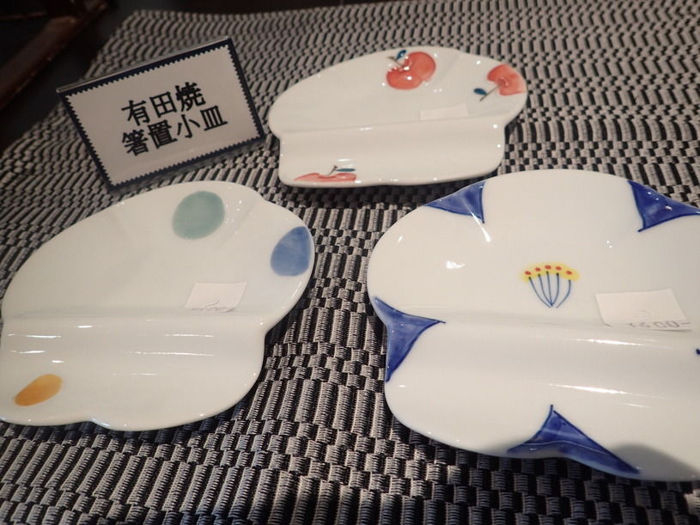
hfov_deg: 69.4
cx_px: 350
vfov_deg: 54.9
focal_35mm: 25
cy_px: 262
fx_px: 505
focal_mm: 4.5
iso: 100
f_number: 2
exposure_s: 1/80
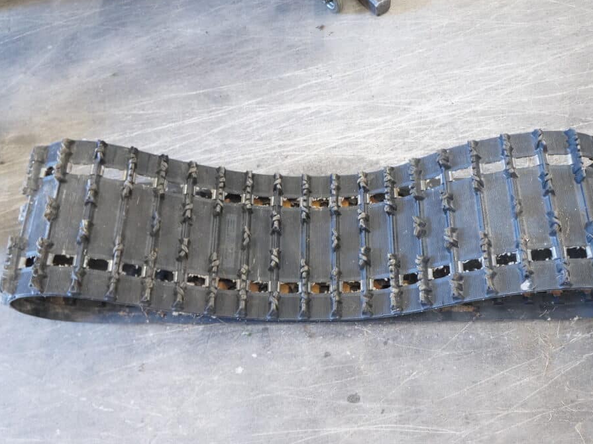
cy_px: 220
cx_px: 326
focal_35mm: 33
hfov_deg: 55.3
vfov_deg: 42.9
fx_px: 565
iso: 1250
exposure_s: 1/60
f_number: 4.5
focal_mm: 20
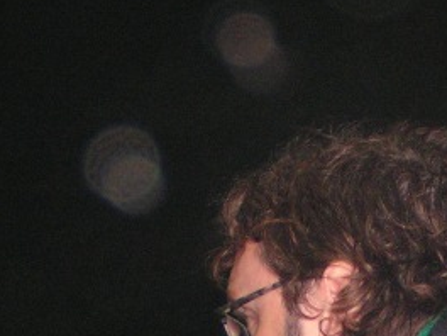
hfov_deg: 7.6
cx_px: 344
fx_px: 3370
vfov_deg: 5.7
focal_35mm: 261
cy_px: 467
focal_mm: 13.2
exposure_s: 1/100
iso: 200
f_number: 3.2
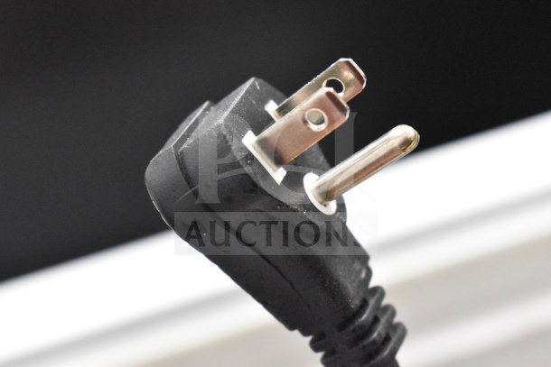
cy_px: 184
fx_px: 1263
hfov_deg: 24.6
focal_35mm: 82
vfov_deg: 16.6
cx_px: 276
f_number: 5.6
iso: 10000
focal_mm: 55
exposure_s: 1/100
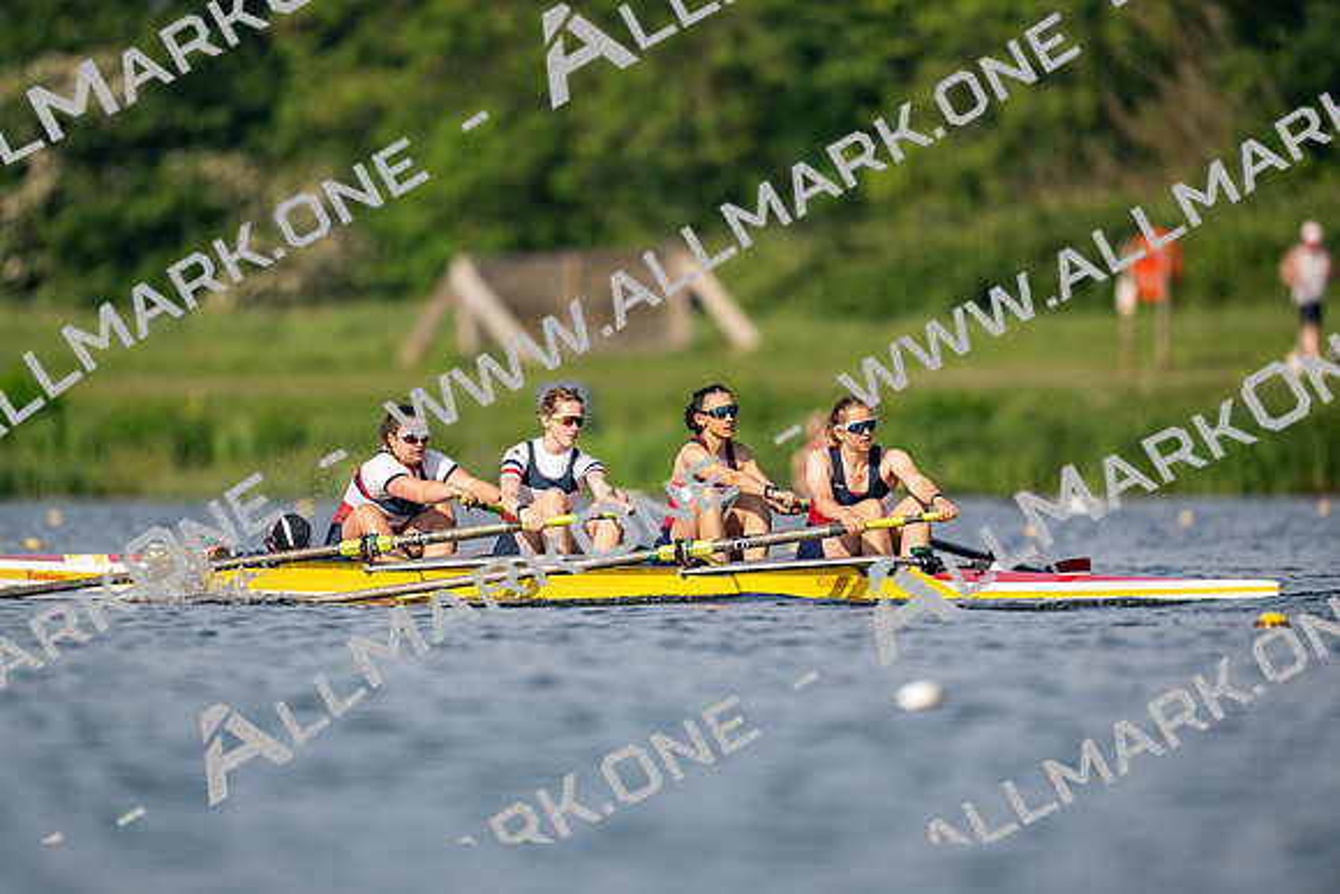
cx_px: 670
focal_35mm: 600
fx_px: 22338
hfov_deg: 3.4
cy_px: 447
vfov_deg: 2.3
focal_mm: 600
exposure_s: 1/2500
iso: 220
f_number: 4
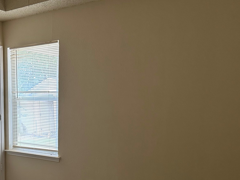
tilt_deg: -6.4
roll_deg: +0.4
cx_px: 38
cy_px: 127
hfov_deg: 42.2
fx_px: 291
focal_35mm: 42
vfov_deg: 33.9
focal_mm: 6.86
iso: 400
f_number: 1.78
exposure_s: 1/60
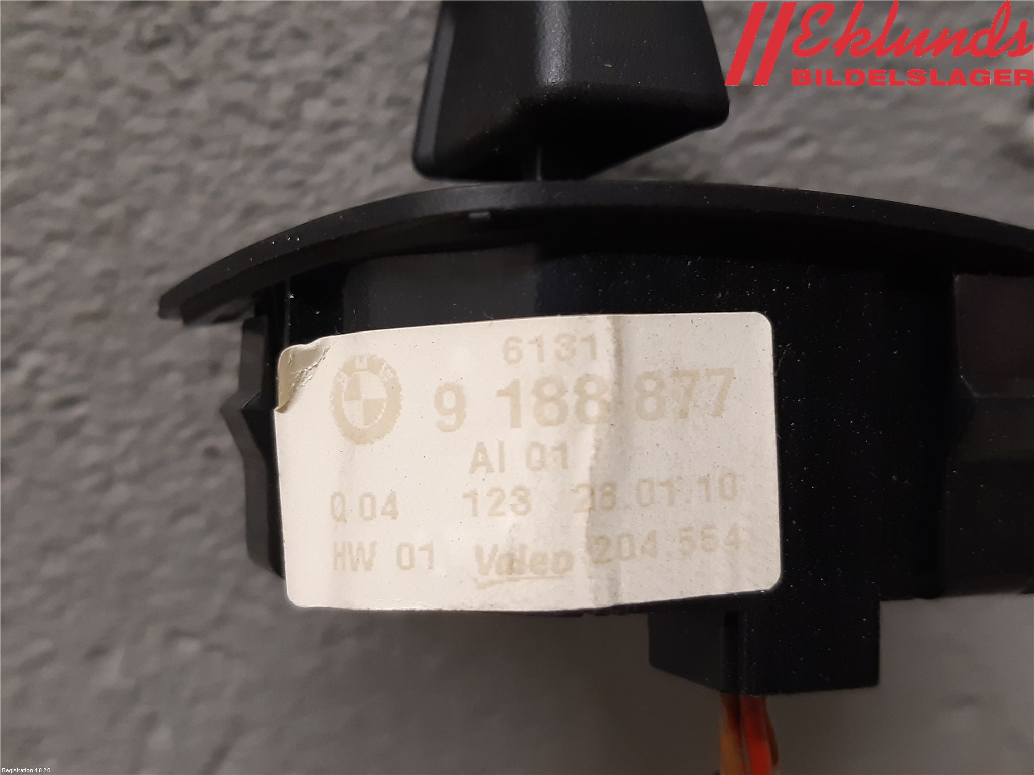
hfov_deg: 67.3
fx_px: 777
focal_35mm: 26
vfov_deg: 53.1
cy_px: 388
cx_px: 517
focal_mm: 3.93
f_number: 1.7
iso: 160
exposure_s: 1/50
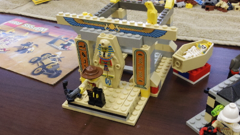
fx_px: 248
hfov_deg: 51.4
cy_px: 67
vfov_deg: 30.4
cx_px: 139
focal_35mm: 39
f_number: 4.5
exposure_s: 1/50
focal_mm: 5.4
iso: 640
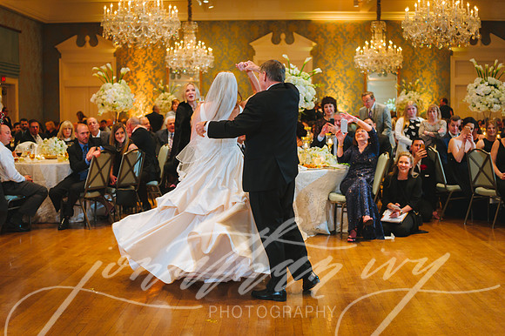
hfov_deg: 41.1
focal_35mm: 48
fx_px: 673
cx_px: 252
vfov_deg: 28.0
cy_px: 168
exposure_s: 1/80
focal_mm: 48
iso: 1250
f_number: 2.8
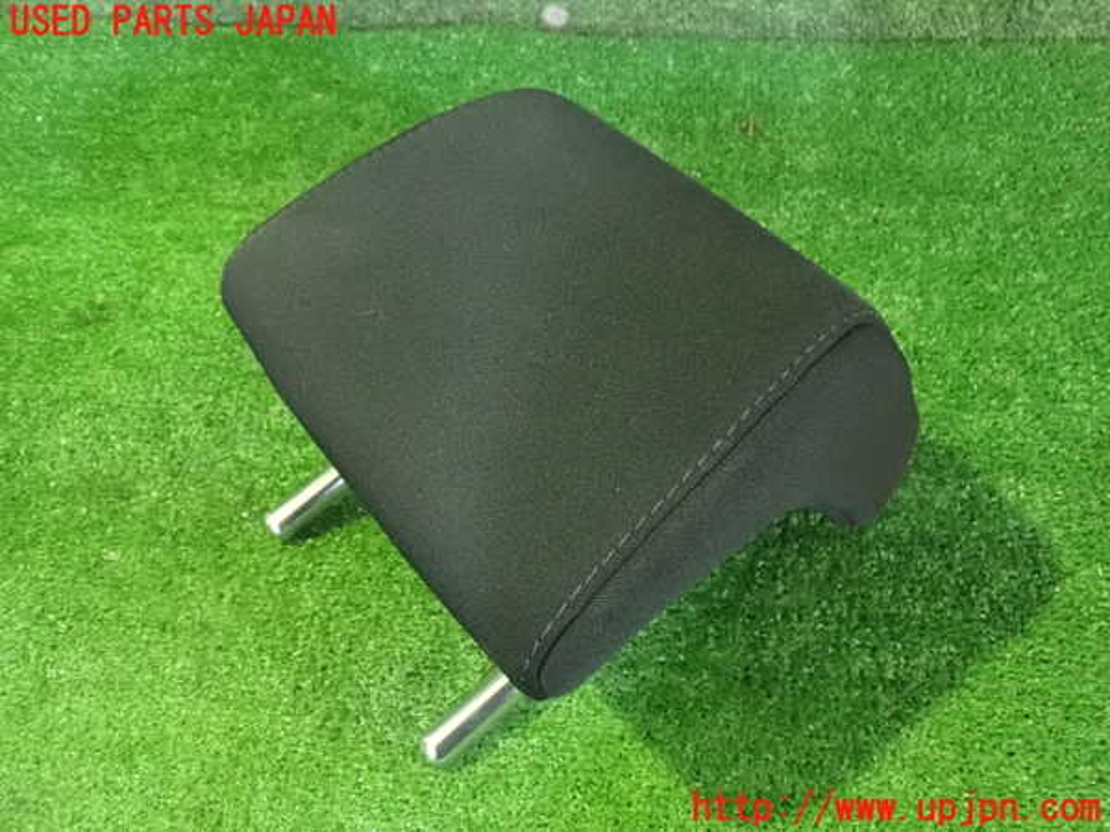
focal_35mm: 30
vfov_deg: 46.8
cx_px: 555
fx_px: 962
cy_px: 416
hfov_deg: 60.0
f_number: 2.3
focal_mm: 5.4
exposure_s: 1/30
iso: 1600
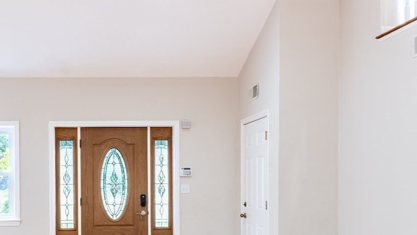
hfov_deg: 48.0
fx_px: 453
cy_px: 181
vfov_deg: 28.5
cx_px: 118
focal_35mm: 41
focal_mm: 16
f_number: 8
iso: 100
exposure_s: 1/2
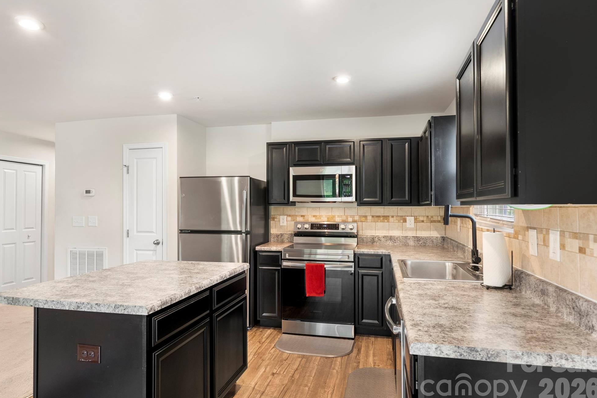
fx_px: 357
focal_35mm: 22
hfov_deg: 79.8
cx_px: 291
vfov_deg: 58.3
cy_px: 202
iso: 800
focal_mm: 20.5
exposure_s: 1/4
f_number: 7.1
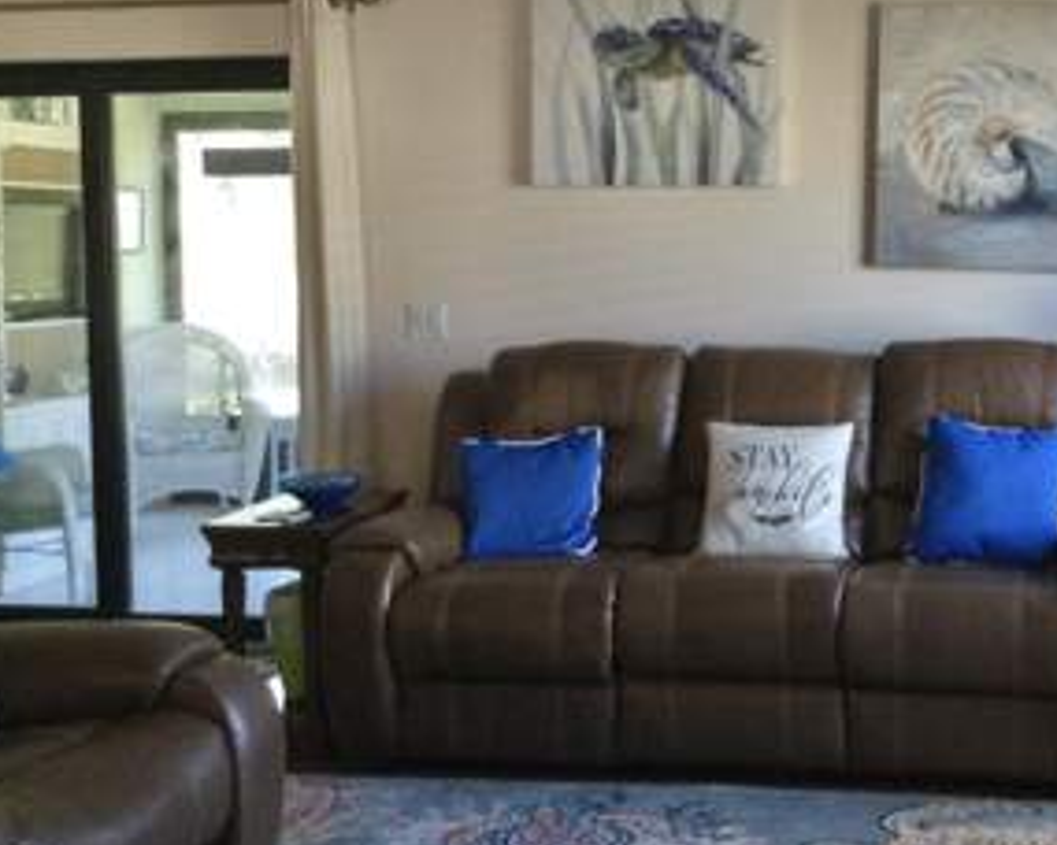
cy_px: 287
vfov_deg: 29.5
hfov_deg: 35.8
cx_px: 805
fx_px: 1595
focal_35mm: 51
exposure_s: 1/30
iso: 100
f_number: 2.4
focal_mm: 3.3
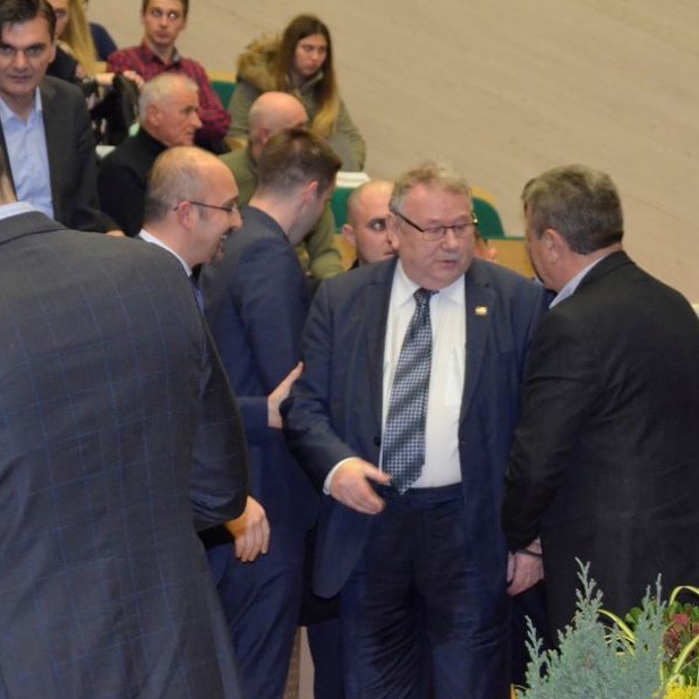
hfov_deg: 10.9
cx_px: 257
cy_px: 266
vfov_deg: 10.9
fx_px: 3674
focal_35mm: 161
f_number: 5
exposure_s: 1/60
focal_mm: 65
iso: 3200
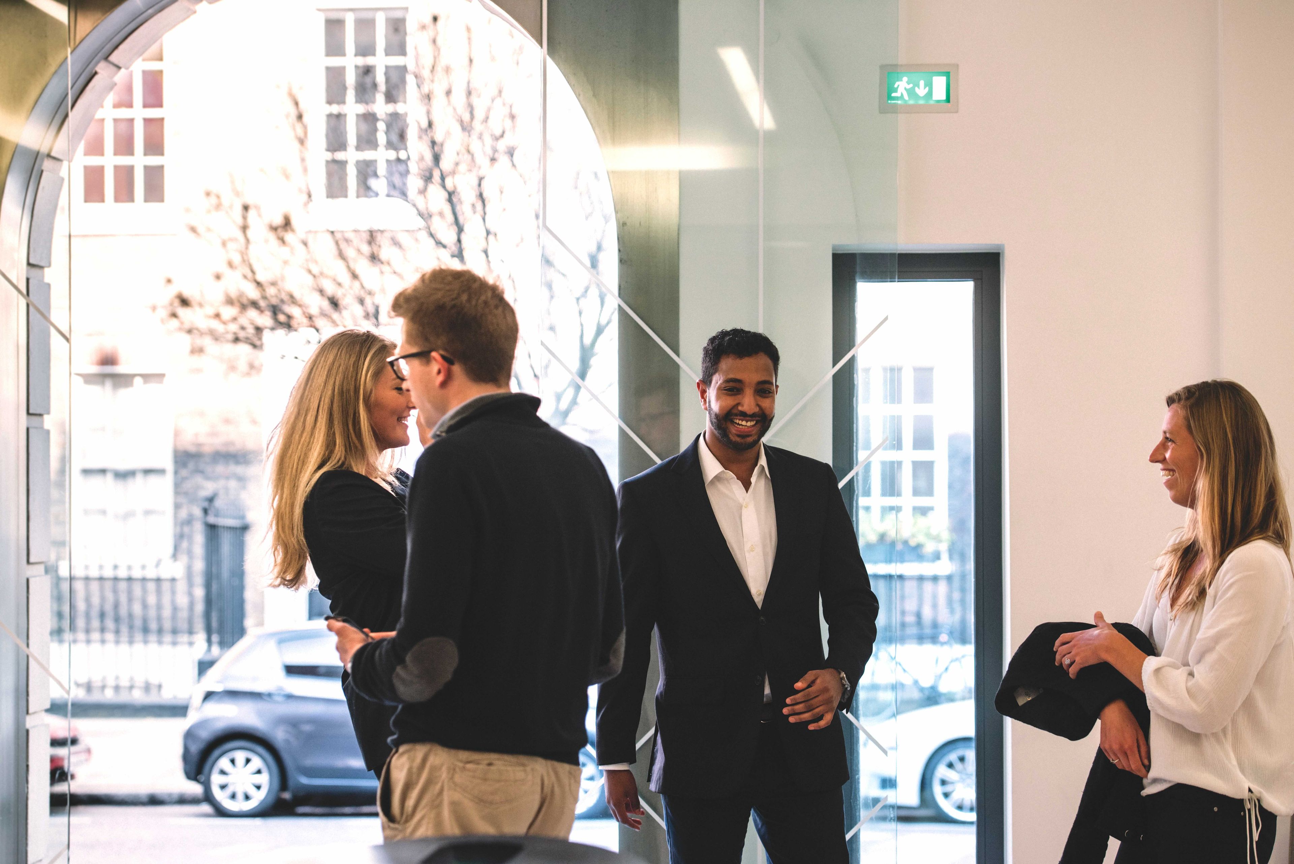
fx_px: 2948
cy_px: 432
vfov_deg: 16.7
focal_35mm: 82
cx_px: 647
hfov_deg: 24.8
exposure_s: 1/320
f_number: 3.5
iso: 400
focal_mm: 82
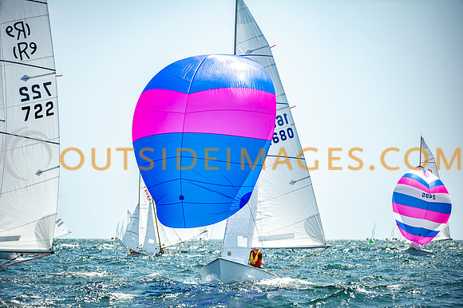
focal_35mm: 240
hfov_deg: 8.6
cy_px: 154
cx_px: 232
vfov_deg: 5.7
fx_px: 3085
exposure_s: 1/3200
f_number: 4.5
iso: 400
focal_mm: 240
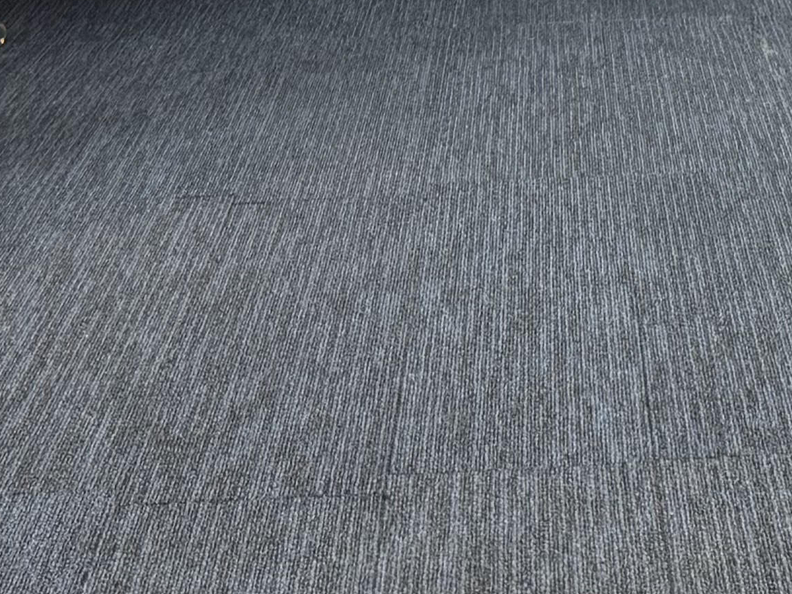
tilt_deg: -3.1
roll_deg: +1.5
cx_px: 650
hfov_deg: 16.4
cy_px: -435
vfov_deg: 11.6
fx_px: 2723
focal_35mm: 119
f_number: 1.78
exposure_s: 1/50
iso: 125
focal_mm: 6.76
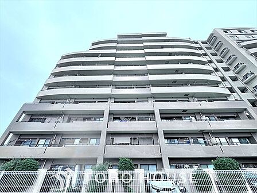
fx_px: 104
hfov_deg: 102.1
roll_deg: +1.5
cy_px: 96
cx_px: 128
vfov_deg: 85.7
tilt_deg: +35.1
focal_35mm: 14
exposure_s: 1/99
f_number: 2.2
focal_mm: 2.22
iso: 64
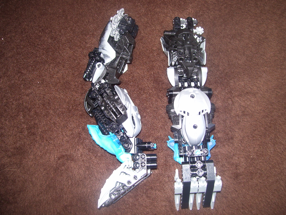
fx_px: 297
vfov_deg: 39.7
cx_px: 143
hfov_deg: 51.4
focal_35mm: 36
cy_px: 108
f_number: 2.7
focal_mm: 6
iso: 80
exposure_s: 1/60
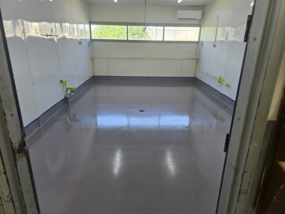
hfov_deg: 73.9
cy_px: 107
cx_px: 142
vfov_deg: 58.9
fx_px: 189
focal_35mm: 23
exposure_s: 1/100
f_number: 1.7
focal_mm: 6.3
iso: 50
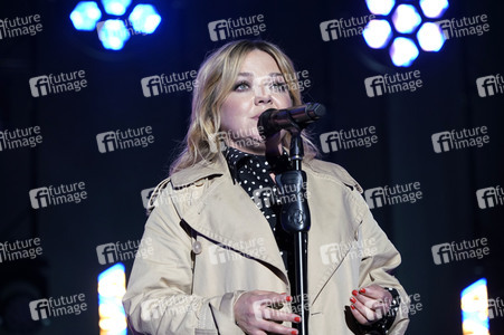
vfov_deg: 10.0
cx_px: 252
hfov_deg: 15.0
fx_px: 1917
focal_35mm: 137
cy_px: 168
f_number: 5
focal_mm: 137
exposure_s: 1/160
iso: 2000
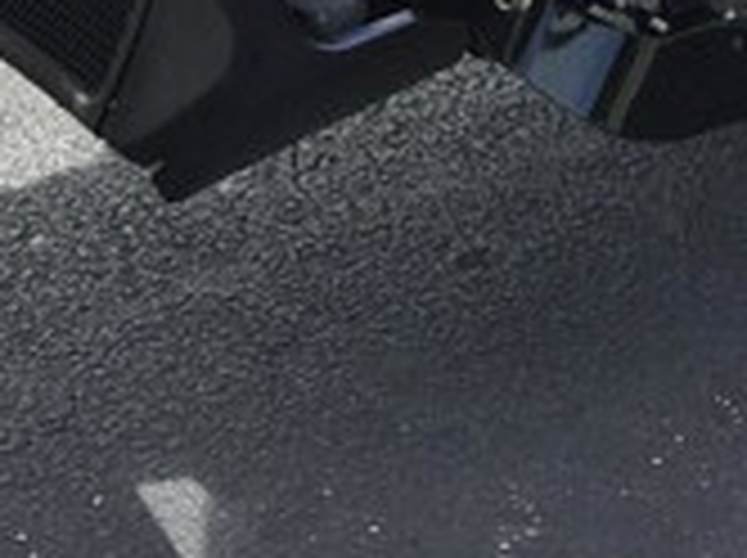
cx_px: 484
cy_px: -837
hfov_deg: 13.3
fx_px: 3189
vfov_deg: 8.9
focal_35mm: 148
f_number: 1.8
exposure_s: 1/5552
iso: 80
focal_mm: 5.4
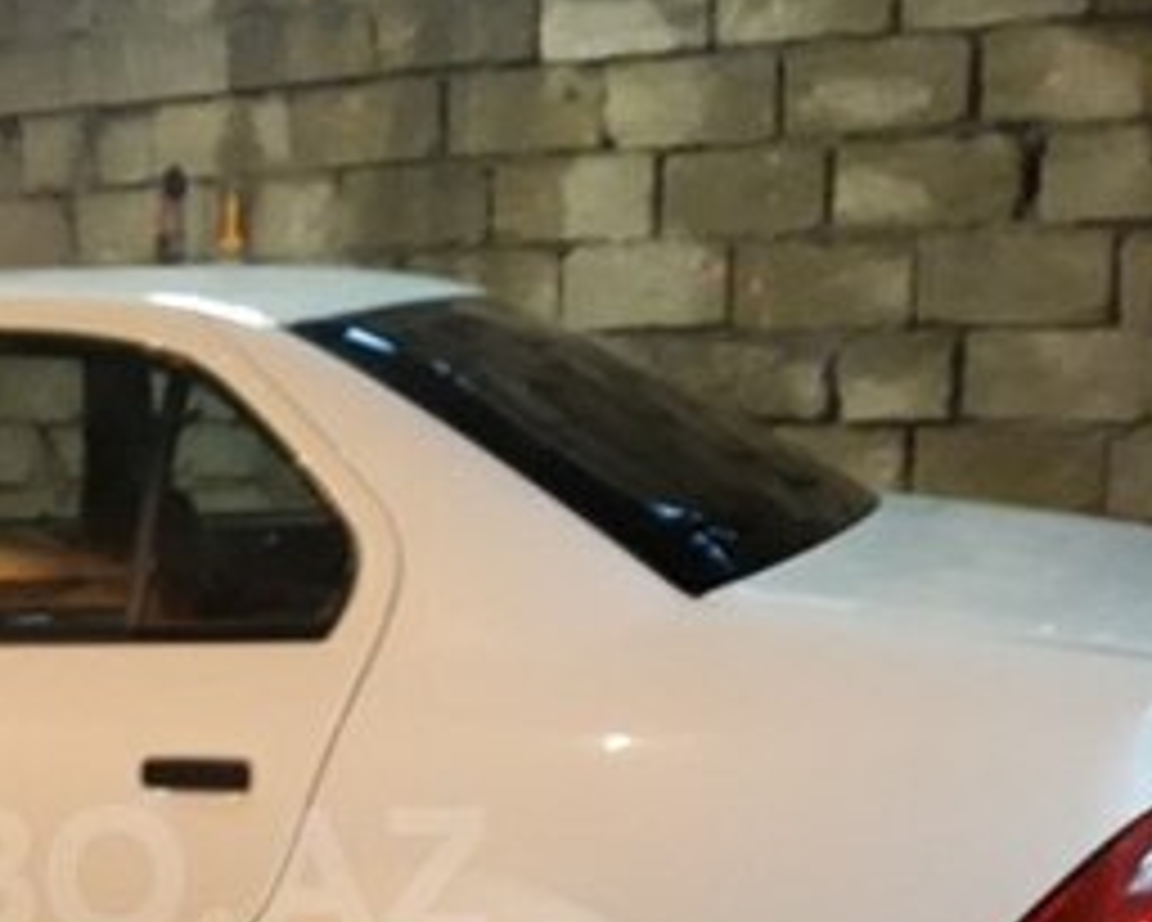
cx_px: 27
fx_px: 2319
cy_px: 875
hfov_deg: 26.5
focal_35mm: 68
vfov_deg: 21.8
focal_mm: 3.71
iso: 500
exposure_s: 1/20
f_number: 1.7
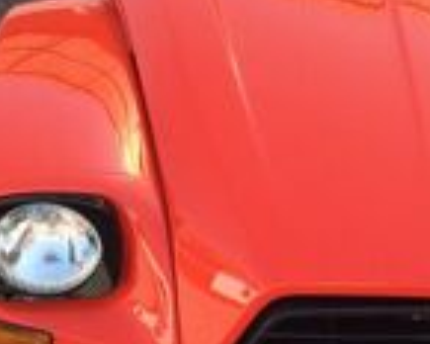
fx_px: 1196
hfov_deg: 20.1
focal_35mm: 94
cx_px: 365
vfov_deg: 16.1
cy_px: 27
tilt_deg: -21.0
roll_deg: +1.1
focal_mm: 4.15
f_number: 2.2
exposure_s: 1/612
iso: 32
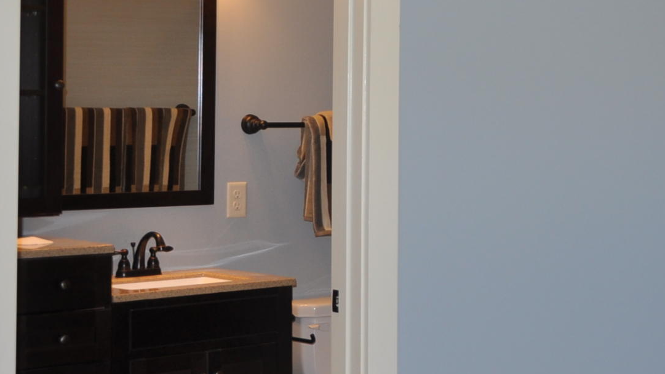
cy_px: 113
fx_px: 1613
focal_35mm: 91
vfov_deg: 13.2
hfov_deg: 21.3
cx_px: 838
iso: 200
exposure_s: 1/60
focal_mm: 21
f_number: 3.8
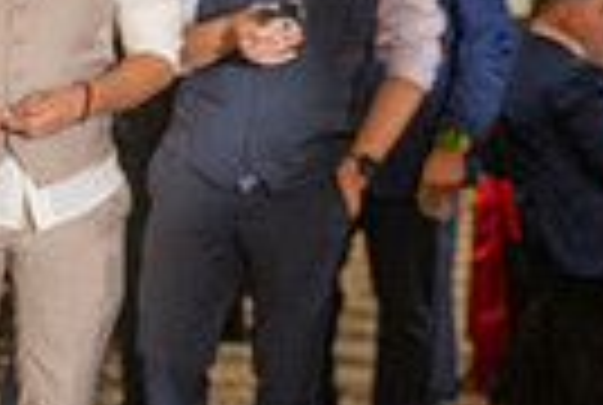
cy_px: 268
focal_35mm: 138
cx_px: -477
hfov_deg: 13.4
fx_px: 2317
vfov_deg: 10.0
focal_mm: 32
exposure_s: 1/125
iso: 800
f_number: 3.5
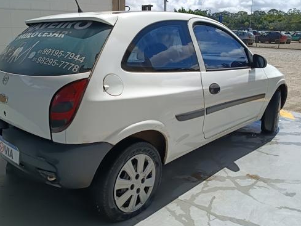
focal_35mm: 34
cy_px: 102
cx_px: 132
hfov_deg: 53.8
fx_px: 296
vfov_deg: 41.8
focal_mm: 4.81
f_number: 1.8
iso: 152
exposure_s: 1/1883
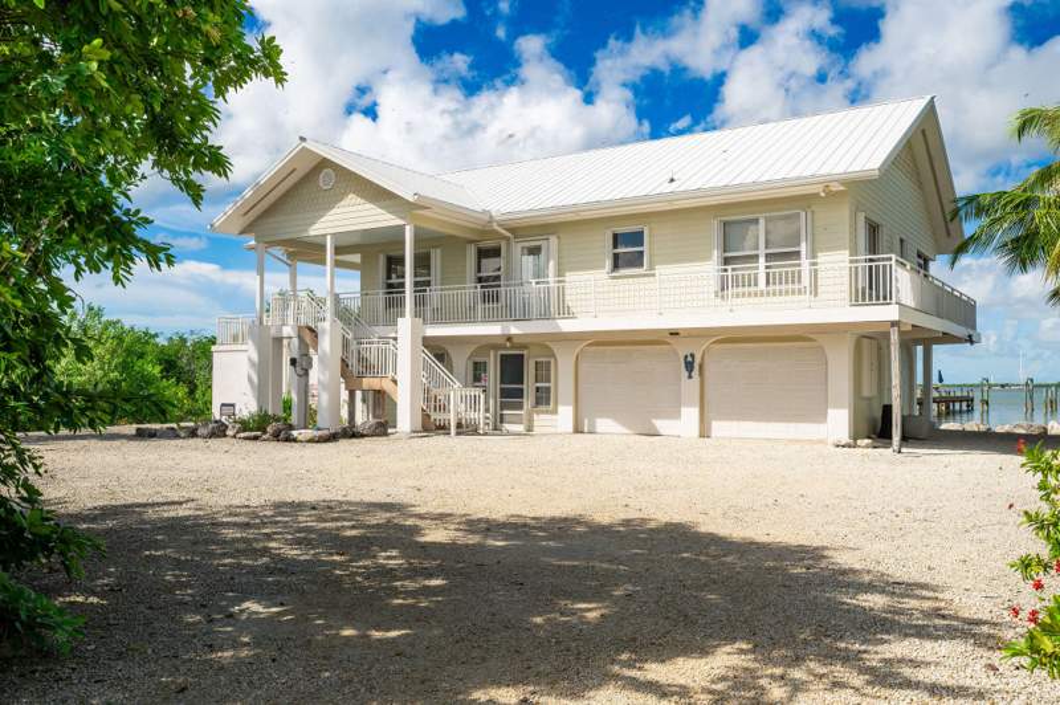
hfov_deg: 61.7
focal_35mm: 30
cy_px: 352
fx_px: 887
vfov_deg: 43.3
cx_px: 530
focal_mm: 30
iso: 100
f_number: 10
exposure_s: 1/200
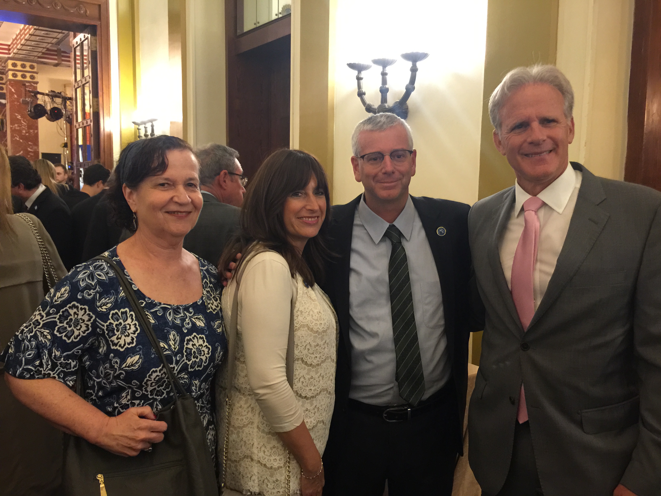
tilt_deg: -6.4
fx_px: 554
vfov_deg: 48.2
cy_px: 248
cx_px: 330
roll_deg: -2.2
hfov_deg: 61.7
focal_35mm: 29
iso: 125
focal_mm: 4.15
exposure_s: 1/10
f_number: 2.2
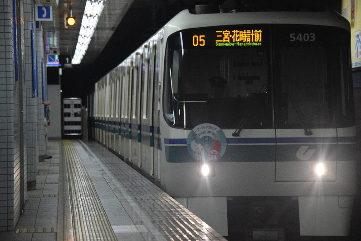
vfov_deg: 7.0
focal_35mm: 196
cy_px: 121
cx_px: 180
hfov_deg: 10.5
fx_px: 1966
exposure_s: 1/250
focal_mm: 130
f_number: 7.1
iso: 3200
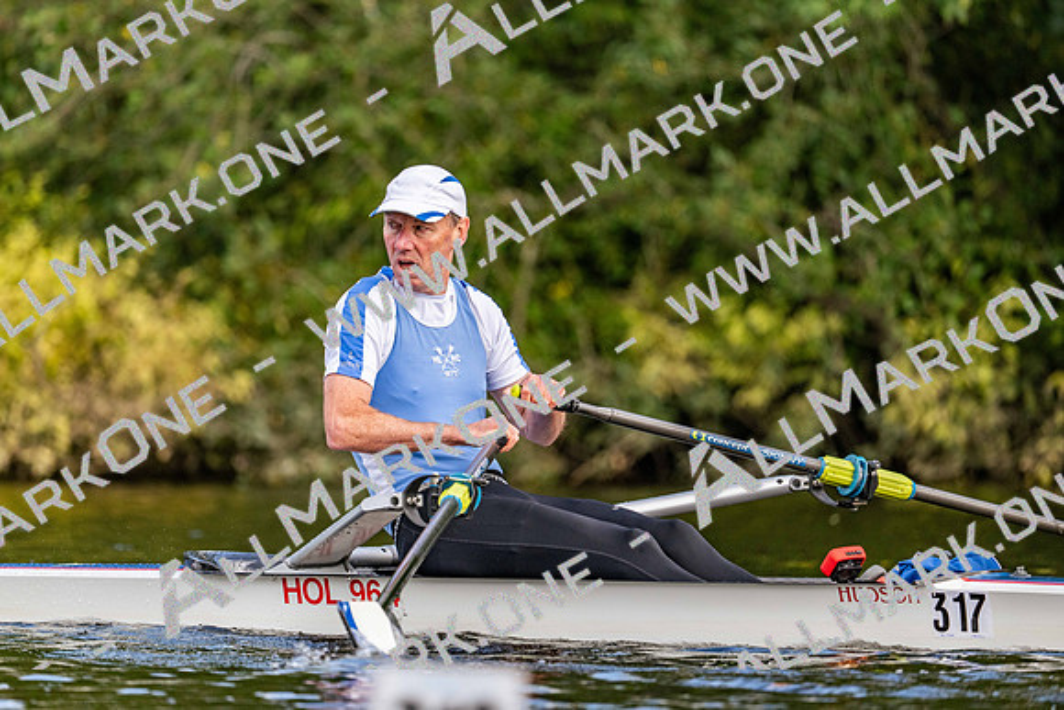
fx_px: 11831
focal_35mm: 400
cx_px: 532
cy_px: 355
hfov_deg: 5.1
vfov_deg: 3.4
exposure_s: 1/2000
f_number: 4.5
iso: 900
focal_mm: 400
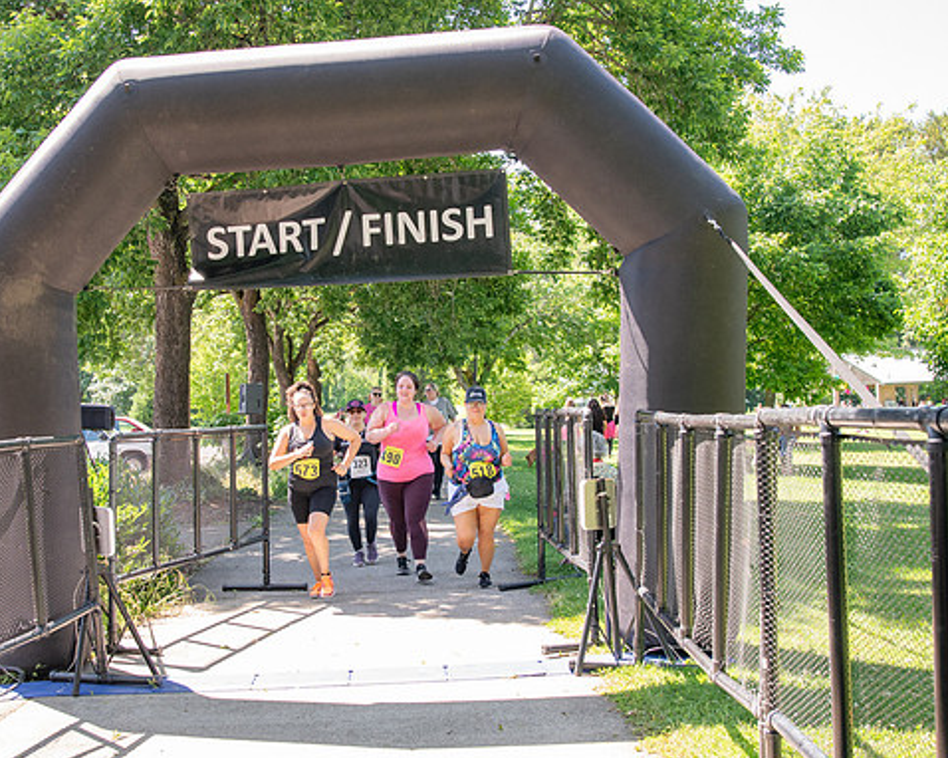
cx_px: 399
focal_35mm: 41
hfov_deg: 44.7
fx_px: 1150
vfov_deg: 36.5
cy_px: 381
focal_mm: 24
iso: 500
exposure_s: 1/400
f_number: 4
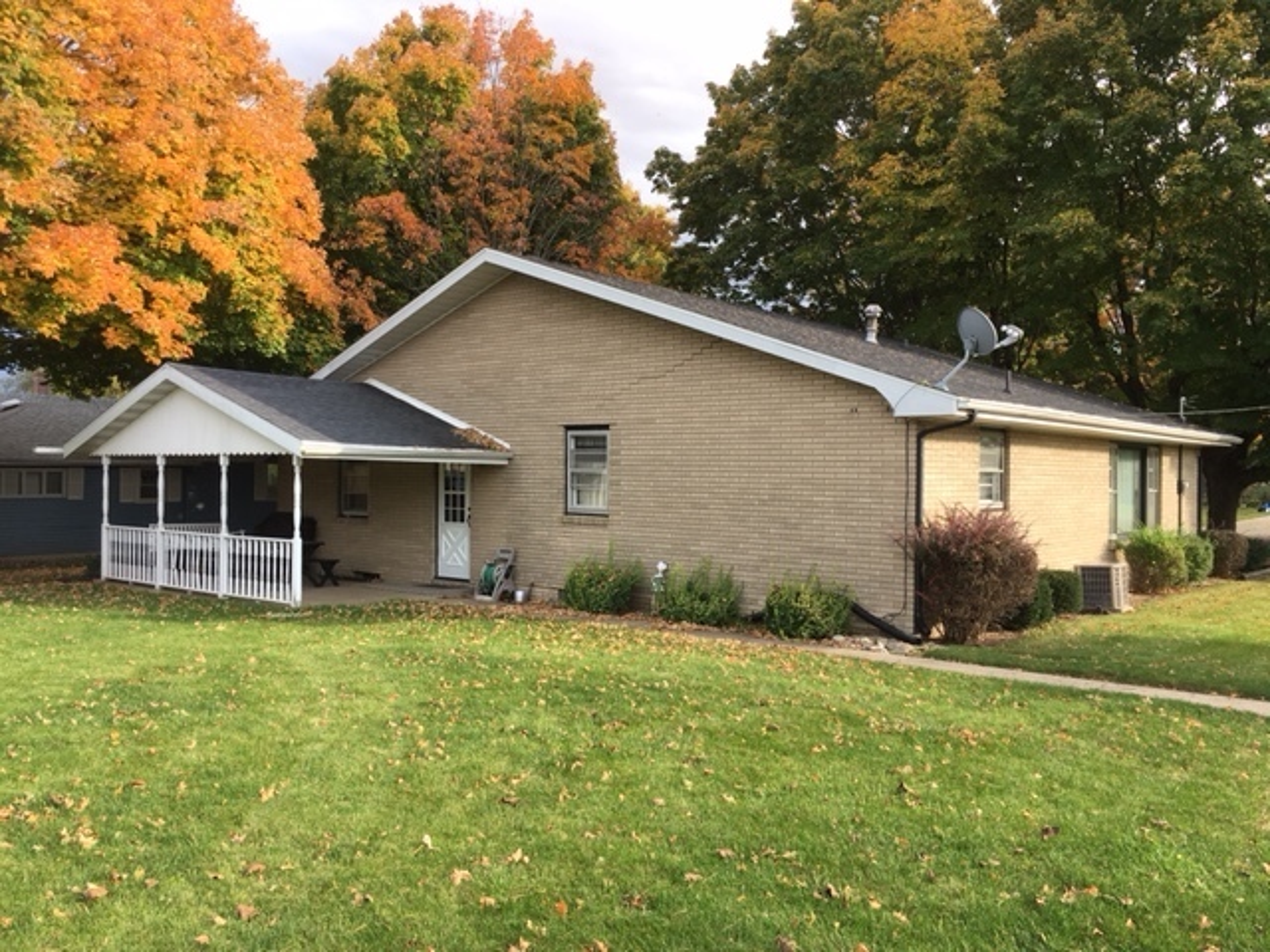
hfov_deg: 61.7
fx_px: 1064
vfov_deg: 48.2
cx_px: 635
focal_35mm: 29
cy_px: 476
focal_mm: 4.15
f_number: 2.2
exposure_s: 1/272
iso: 25
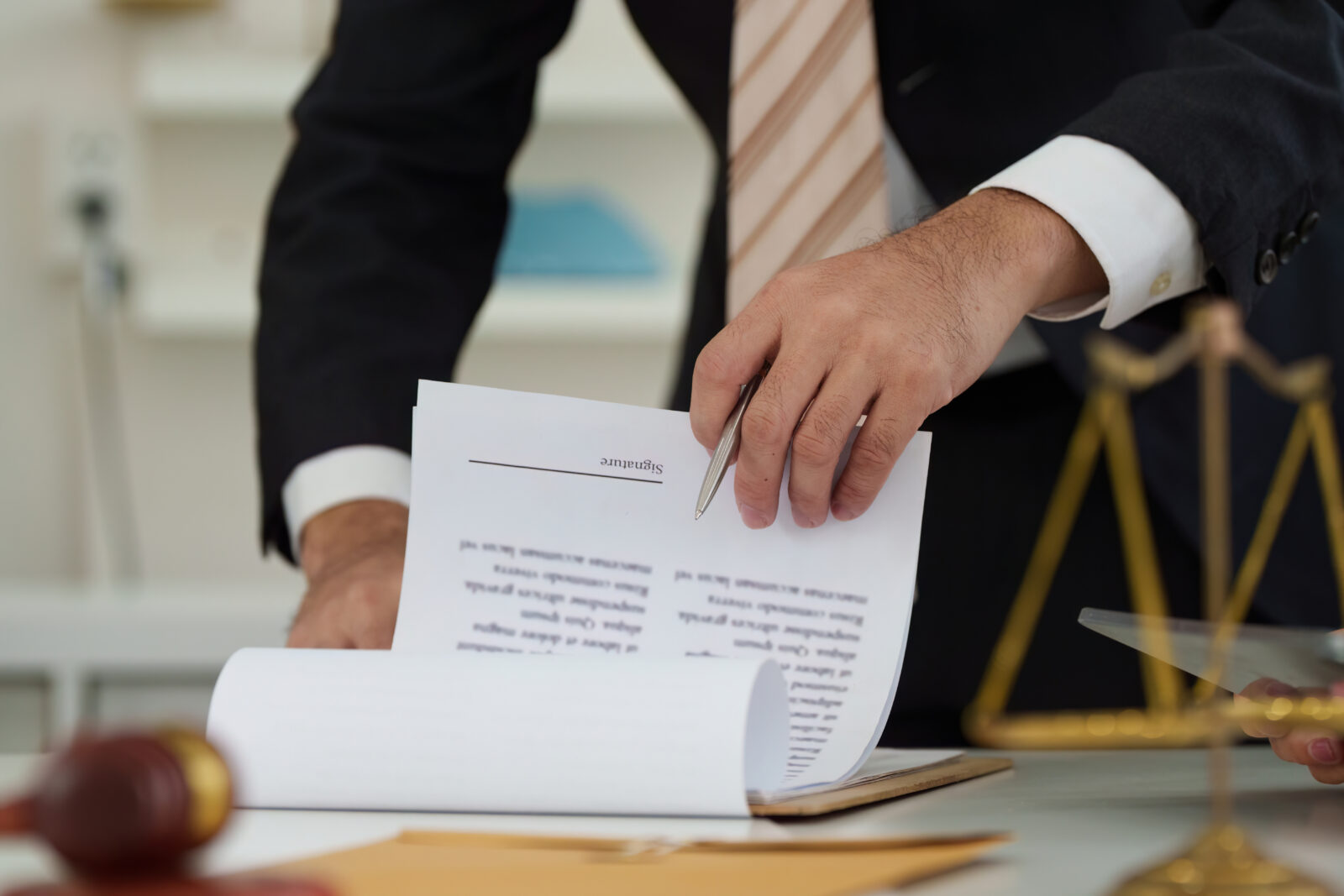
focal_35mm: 135
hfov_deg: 15.2
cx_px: 672
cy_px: 448
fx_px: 5040
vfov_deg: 10.2
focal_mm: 135
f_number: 4
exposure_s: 1/1000
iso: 2000
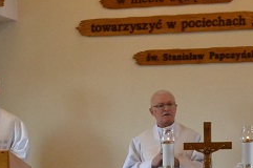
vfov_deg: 10.6
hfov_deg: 16.4
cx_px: 57
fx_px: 875
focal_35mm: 125
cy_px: 248
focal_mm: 25
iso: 3200
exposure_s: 1/125
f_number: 5.6
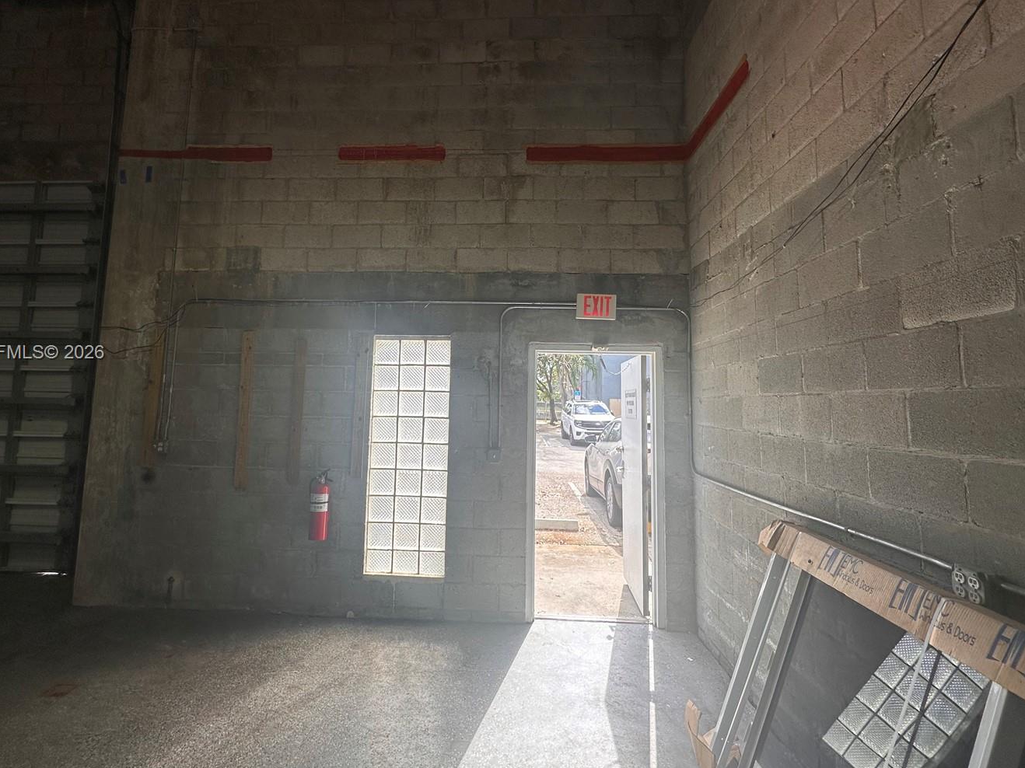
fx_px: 503
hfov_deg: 91.0
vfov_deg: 74.6
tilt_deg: +5.0
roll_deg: -0.7
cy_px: 354
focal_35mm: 17
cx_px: 485
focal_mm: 2.22
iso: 40
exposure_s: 1/213
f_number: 2.2
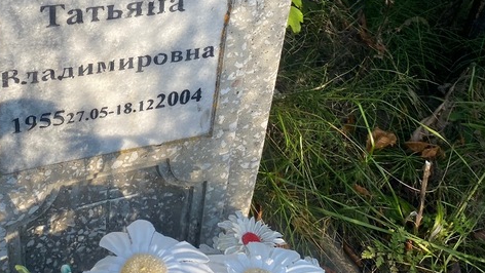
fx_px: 618
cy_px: -12
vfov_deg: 23.7
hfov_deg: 41.8
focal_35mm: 48
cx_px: 133
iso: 32
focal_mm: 4.25
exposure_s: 1/890
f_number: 1.8
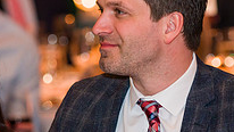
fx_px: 2383
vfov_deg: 3.2
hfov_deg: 5.6
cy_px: 55
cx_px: 123
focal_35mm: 384
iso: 1600
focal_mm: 130
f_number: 3.2
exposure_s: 1/200
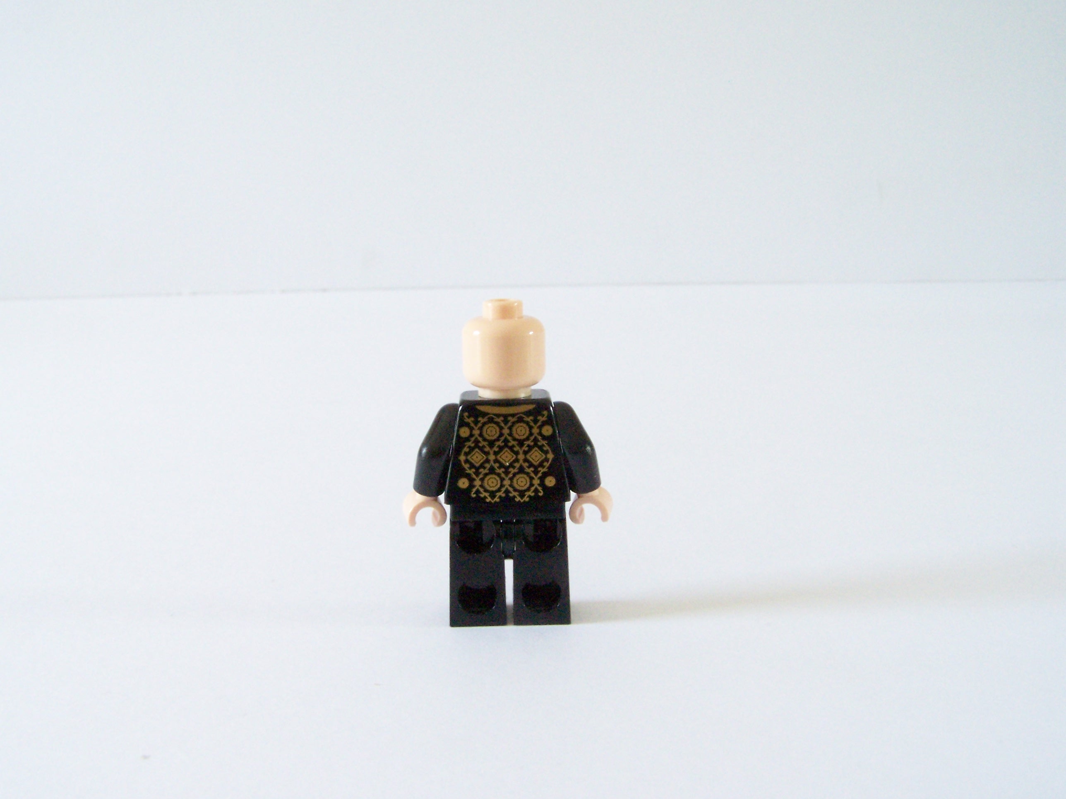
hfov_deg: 49.0
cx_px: 533
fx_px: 1170
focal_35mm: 38
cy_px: 400
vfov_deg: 37.7
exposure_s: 1/6
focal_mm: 6.3
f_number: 7.1
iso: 400
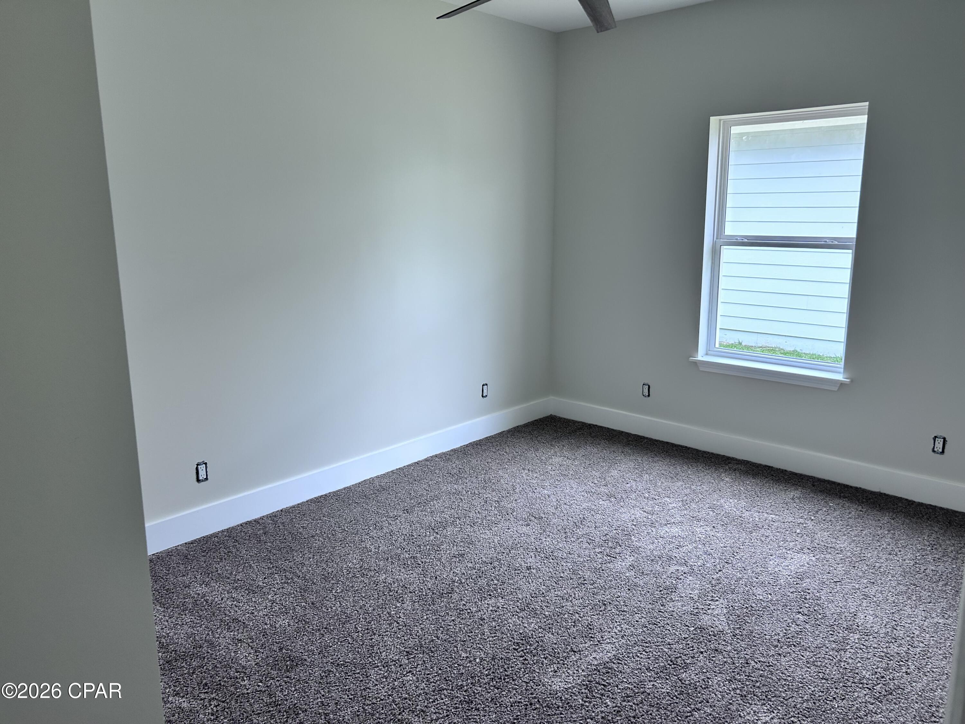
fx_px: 725
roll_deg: +1.1
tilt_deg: -11.6
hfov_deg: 67.3
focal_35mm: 26
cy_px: 362
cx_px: 482
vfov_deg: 53.1
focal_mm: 5.7
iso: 64
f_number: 1.5
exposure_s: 1/138
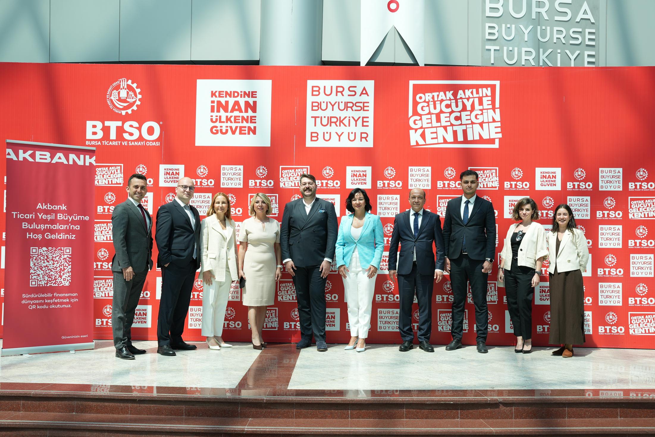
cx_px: 328
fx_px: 735
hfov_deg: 48.0
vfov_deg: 33.1
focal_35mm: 40
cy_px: 218
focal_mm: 40.4
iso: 250
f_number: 8
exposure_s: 1/100
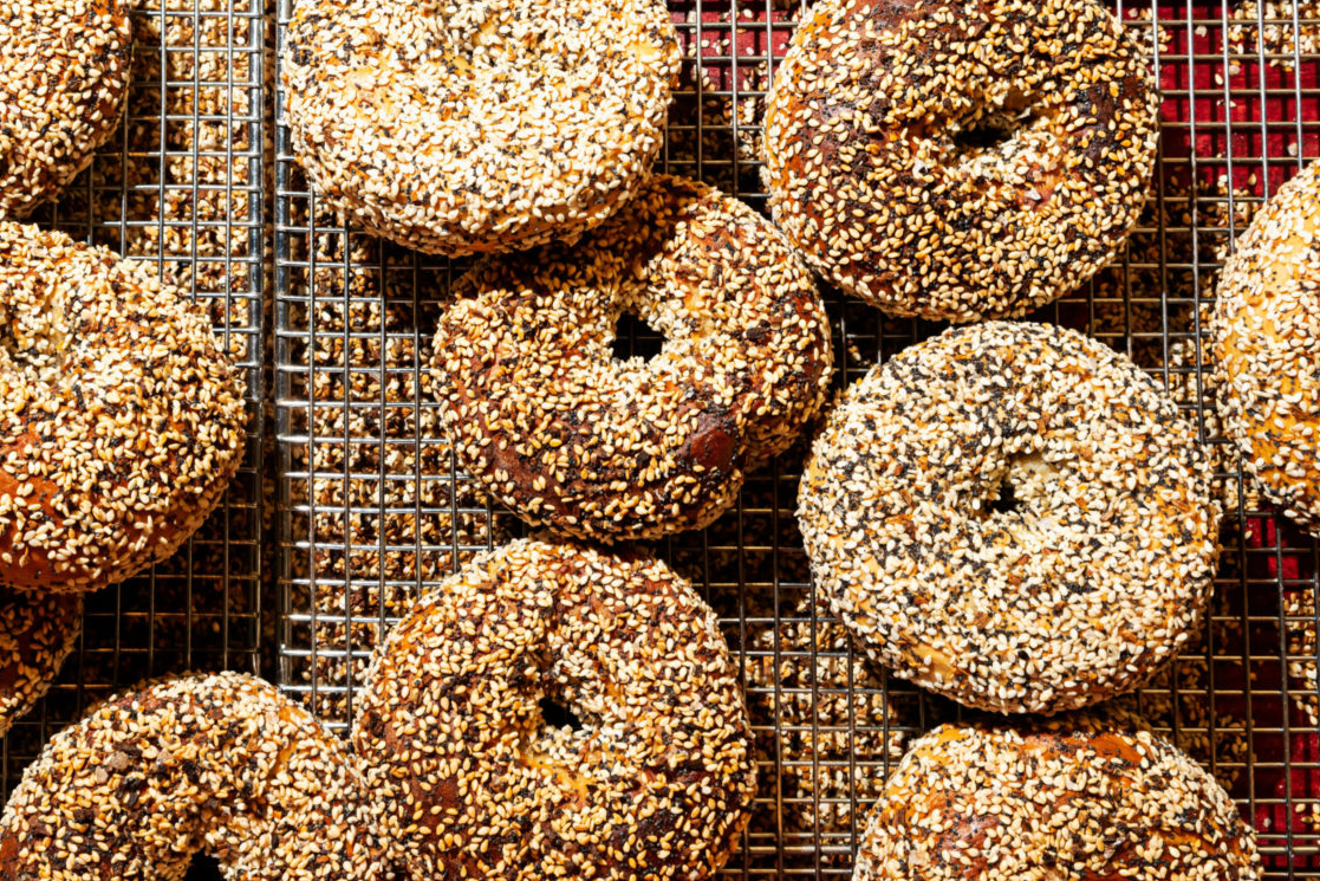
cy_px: 310
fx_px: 1723
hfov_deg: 41.9
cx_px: 591
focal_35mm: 47
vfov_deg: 28.5
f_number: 11
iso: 800
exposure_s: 1/30
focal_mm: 35
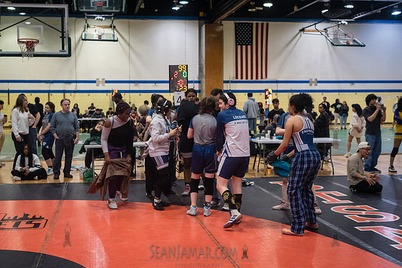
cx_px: 181
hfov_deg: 42.1
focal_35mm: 47
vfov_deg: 28.8
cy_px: 136
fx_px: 522
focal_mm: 35
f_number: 3.2
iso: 5000
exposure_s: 1/400
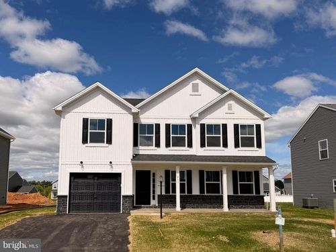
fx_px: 233
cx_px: 168
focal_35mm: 24
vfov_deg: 56.8
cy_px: 126
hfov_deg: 71.6
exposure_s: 1/10309
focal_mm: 6.76
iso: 80
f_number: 1.78
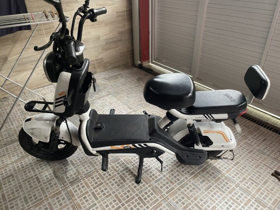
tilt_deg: -33.0
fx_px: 210
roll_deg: +2.2
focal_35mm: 26
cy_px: 105
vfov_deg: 53.1
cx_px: 140
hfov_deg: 67.3
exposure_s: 1/60
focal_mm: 4.2
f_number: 1.6
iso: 125
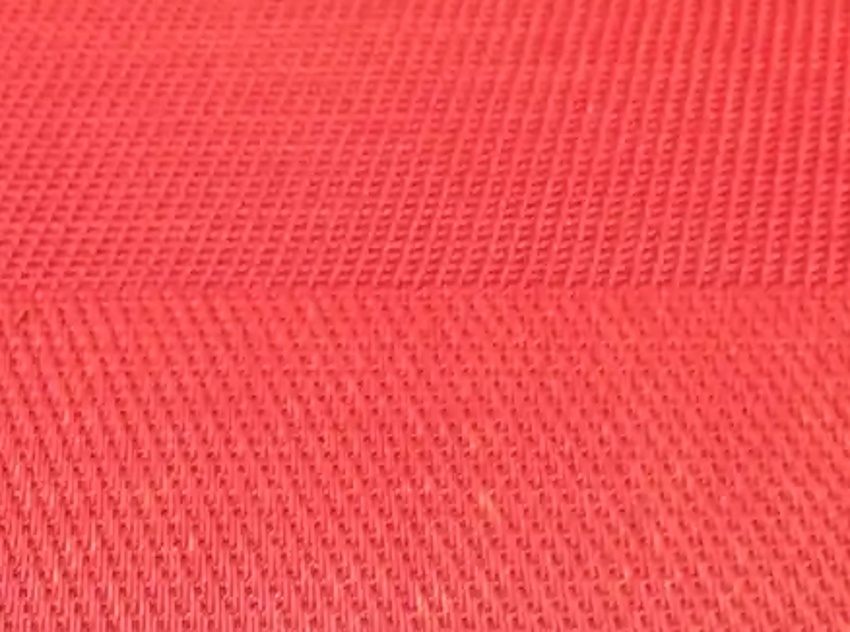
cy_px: -45
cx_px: 198
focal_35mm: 80
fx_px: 1959
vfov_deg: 17.8
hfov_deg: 24.2
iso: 160
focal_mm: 4.28
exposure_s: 1/15
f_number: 2.4
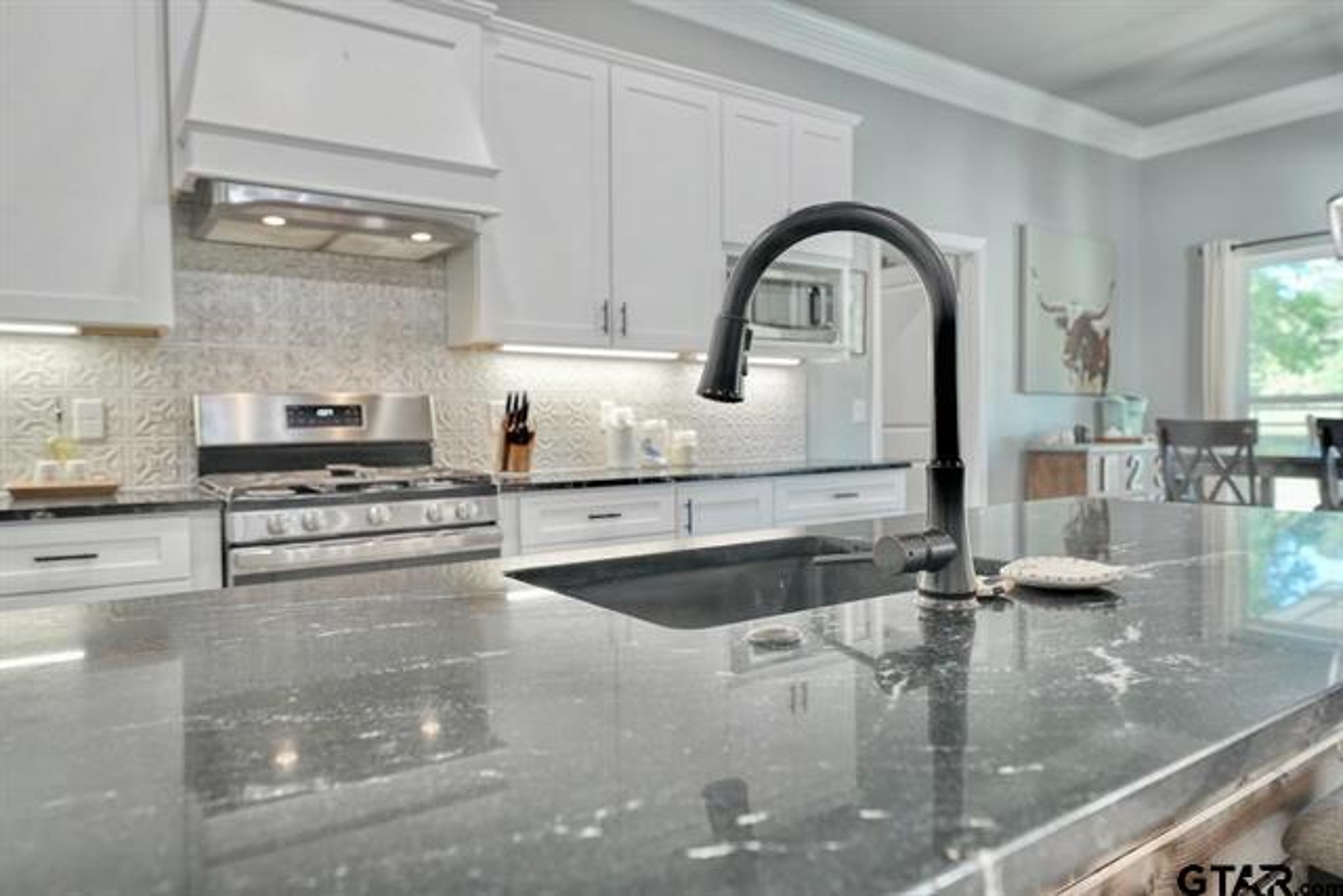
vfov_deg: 53.2
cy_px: 448
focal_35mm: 24
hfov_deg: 73.7
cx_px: 672
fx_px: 895
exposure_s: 1/6
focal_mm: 24
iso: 800
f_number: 4
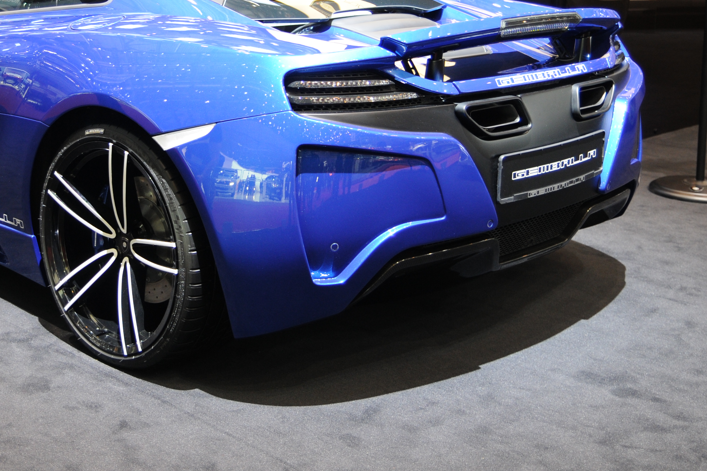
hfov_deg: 32.9
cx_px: 190
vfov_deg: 22.3
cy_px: 84
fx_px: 1178
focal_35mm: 60
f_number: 2.8
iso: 400
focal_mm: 24
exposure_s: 1/60
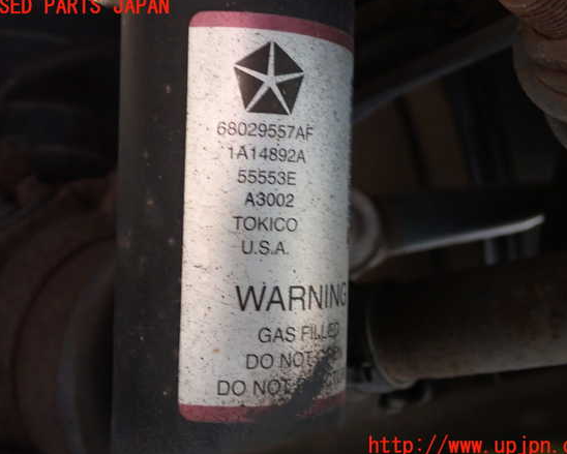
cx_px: 292
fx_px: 789
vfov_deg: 32.1
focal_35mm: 47
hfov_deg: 39.5
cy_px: 226
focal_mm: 7.84
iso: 800
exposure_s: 1/20
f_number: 2.9
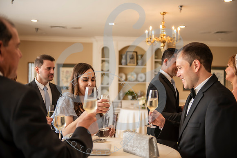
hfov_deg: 41.1
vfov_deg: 28.1
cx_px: 118
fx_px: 316
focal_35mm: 48
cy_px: 79
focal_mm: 48
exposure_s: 1/160
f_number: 2.8
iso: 400
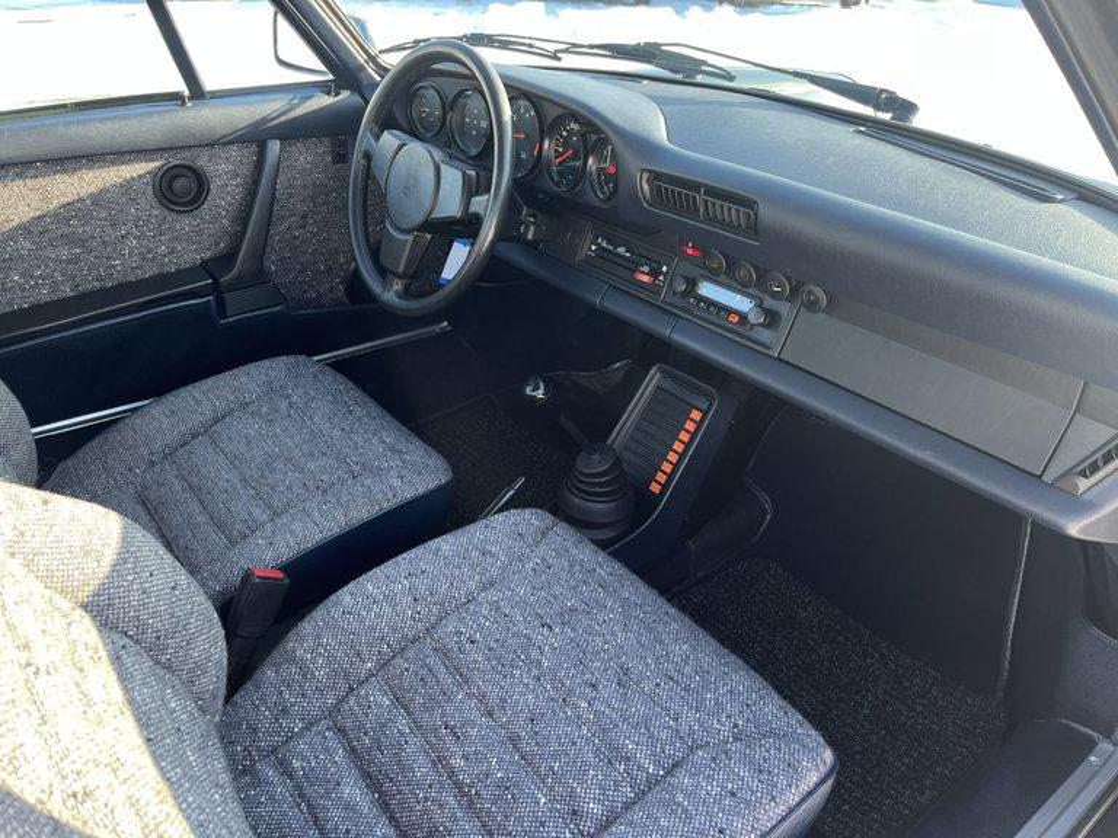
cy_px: 419
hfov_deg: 67.3
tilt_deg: -28.9
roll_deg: -0.5
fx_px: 840
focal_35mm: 26
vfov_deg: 53.1
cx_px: 559
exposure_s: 1/122
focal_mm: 5.1
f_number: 1.6
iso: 40
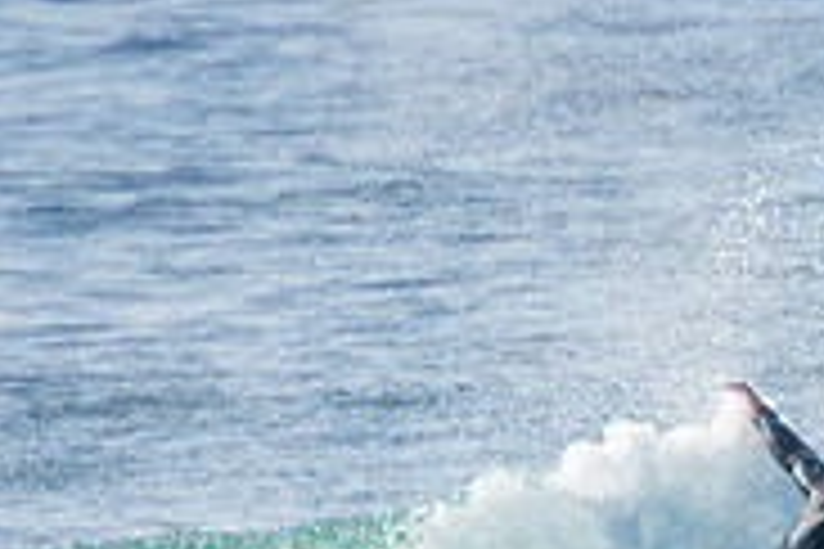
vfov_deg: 0.7
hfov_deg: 1.1
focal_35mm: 1905
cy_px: 821
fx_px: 43600
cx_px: 1153
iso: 250
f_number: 5.6
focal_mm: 400
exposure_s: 1/2000
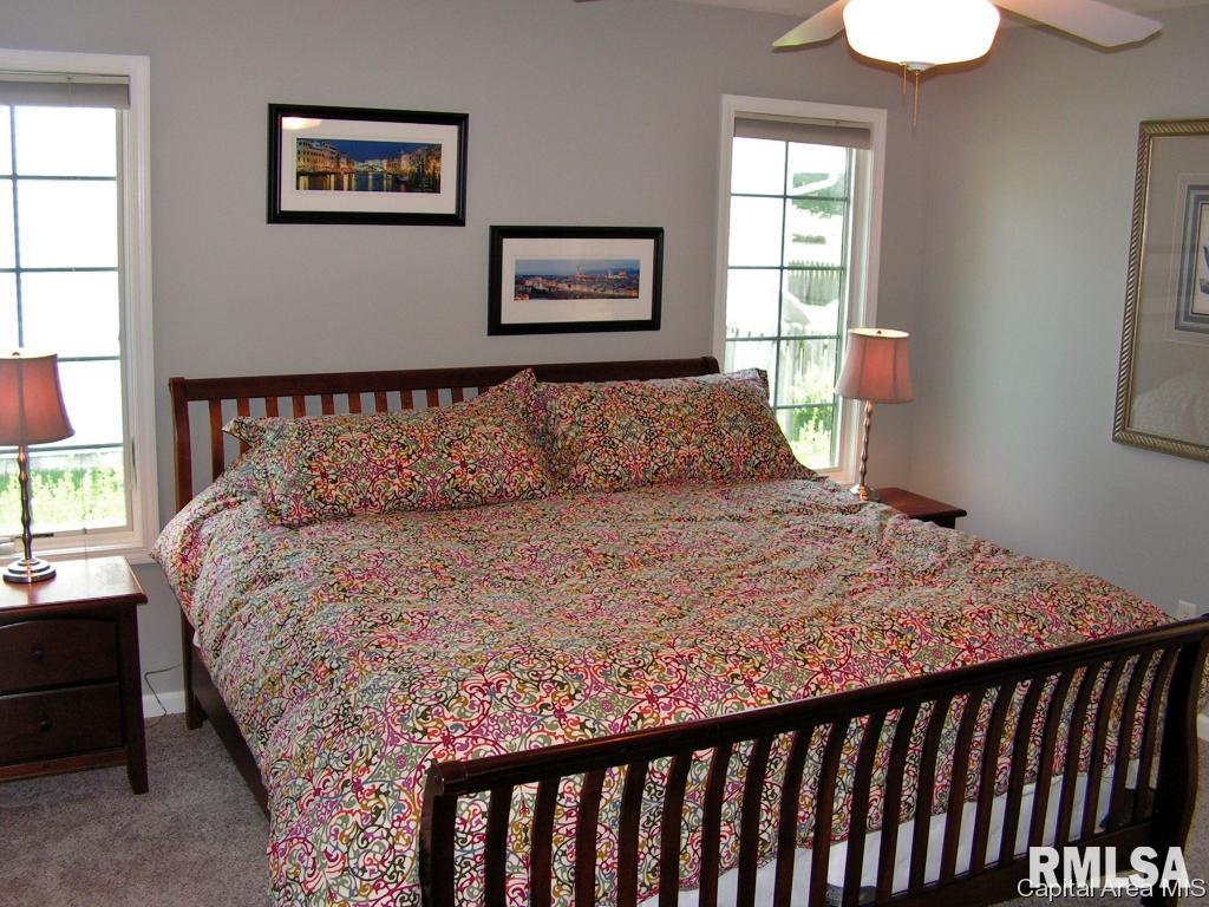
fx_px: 1257
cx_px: 604
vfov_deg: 39.7
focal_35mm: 36
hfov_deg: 51.4
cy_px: 454
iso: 100
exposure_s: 1/40
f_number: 3.2
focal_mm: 6
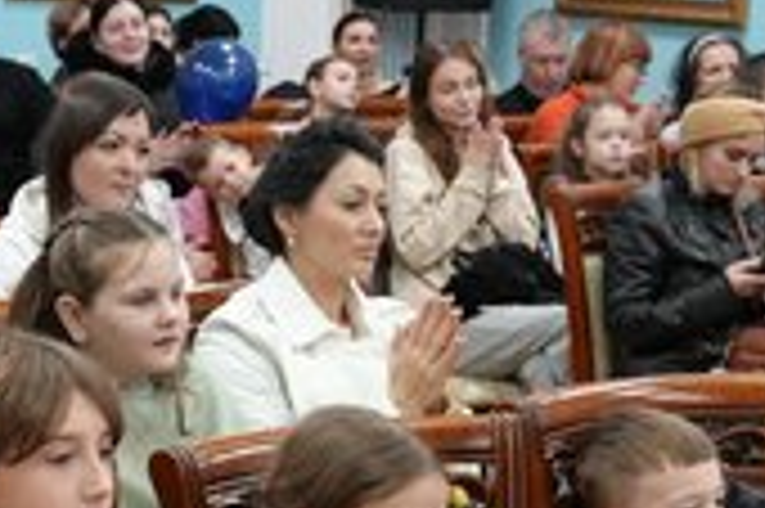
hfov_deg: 20.5
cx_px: 189
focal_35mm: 99
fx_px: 2102
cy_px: 425
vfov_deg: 13.7
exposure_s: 1/160
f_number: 4
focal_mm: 28
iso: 2500
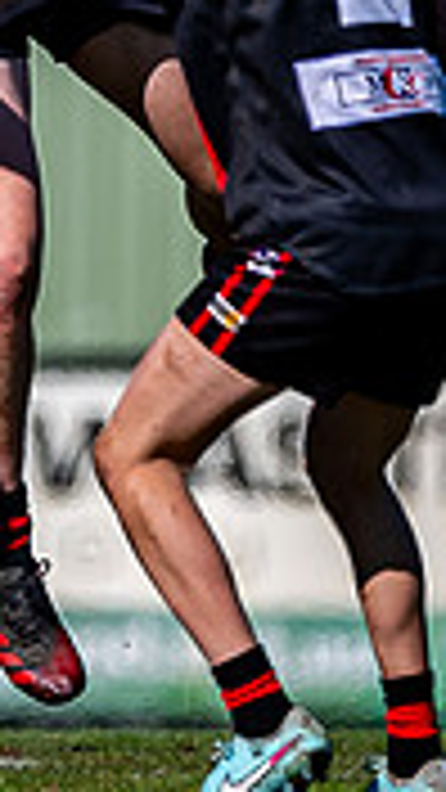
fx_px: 63136
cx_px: 105
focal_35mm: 3003
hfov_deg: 0.4
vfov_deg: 0.7
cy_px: -288
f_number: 4
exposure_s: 1/2500
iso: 100
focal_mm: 500
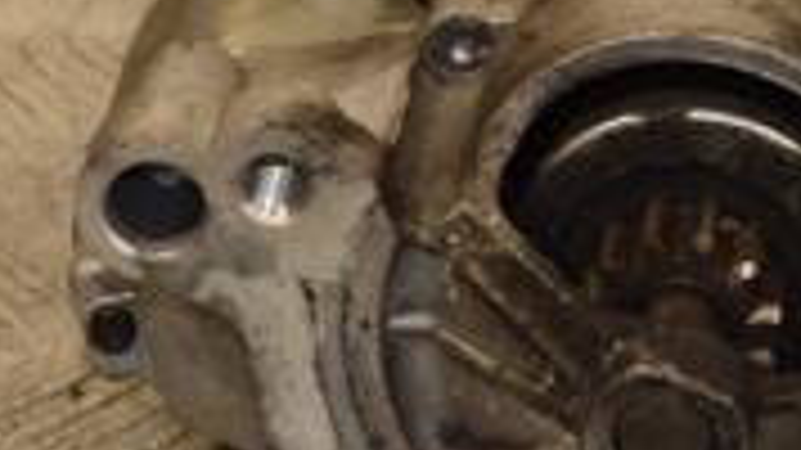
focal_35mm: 328
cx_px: 824
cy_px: 144
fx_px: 6964
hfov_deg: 6.6
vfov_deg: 3.7
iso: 800
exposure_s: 1/160
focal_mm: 62
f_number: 5.3
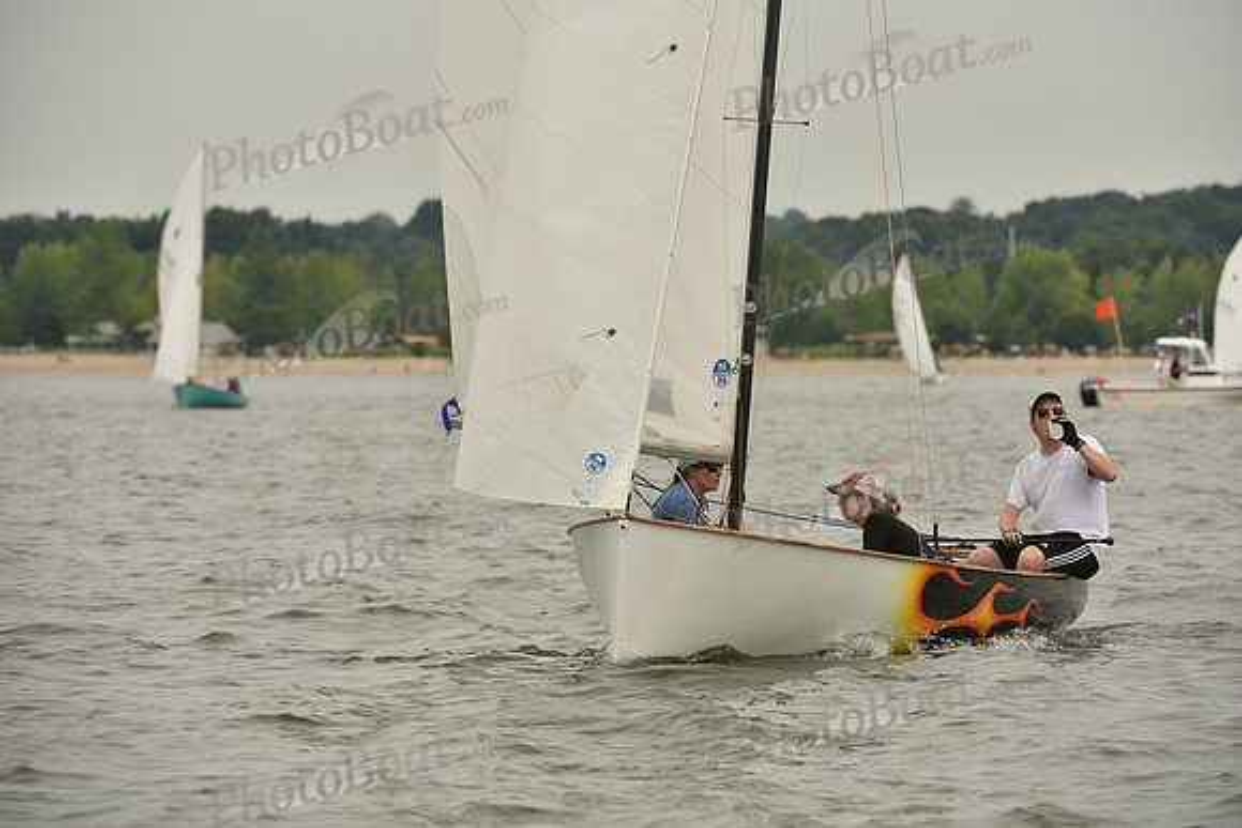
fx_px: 9317
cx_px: 621
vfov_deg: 5.1
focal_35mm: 270
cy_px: 414
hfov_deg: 7.6
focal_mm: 270
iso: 320
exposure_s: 1/1250
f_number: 7.1
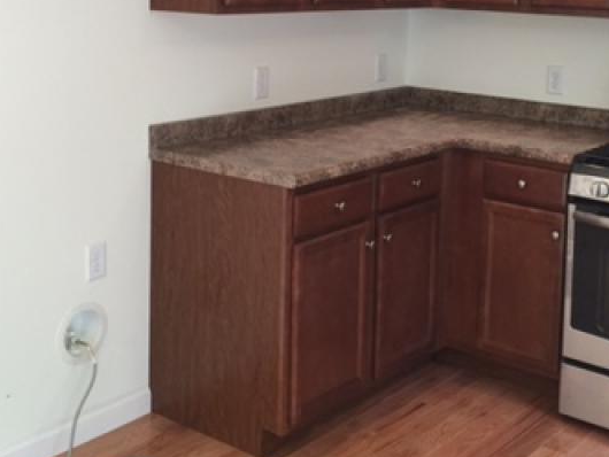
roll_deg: -2.4
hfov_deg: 34.3
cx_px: 292
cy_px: 84
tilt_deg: -6.8
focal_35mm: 56
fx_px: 986
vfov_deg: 25.6
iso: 32
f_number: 2.2
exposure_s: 1/30
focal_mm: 4.15
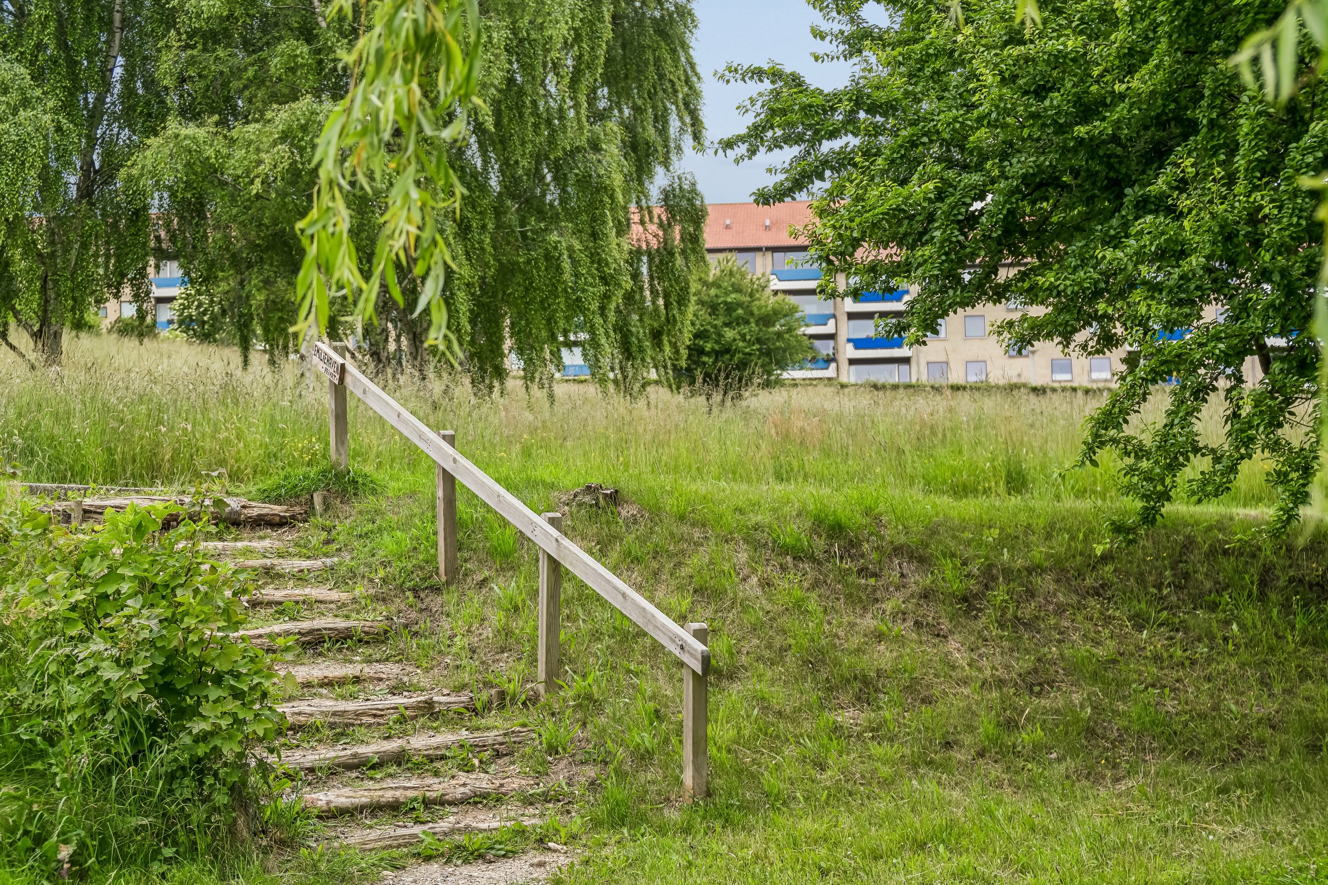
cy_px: 448
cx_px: 660
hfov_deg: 30.1
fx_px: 2471
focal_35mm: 67
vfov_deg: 20.3
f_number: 4
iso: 100
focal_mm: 44
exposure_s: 1/160
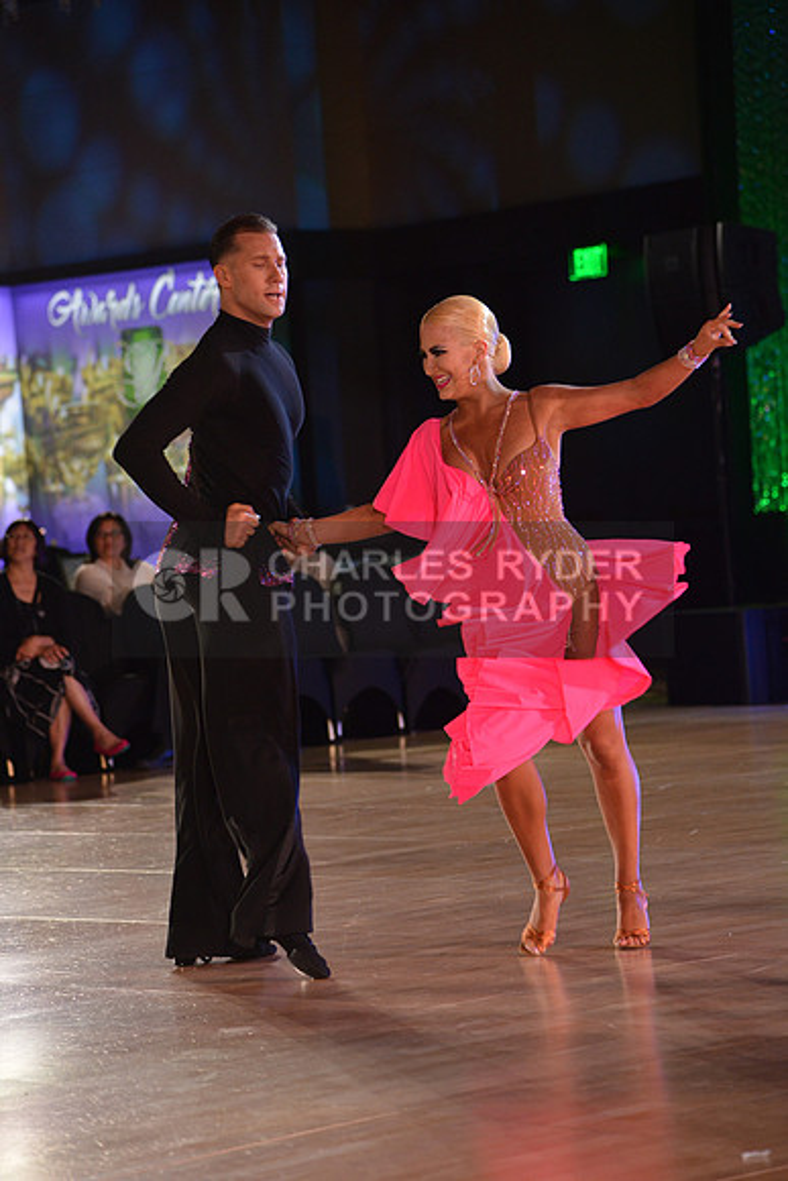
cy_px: 590
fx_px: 3937
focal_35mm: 120
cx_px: 394
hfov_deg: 11.4
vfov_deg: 17.1
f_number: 4
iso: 2000
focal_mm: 120
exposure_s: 1/250
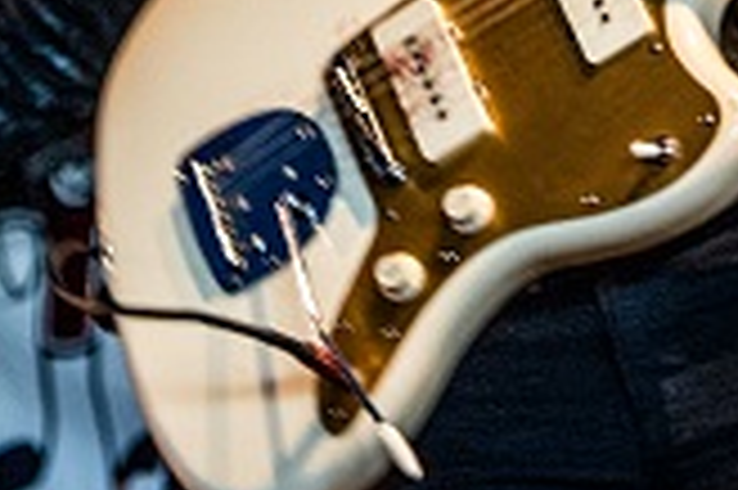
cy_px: -420
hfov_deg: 9.8
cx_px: 306
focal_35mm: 211
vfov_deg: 6.3
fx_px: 4321
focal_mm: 48
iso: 800
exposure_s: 1/125
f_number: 2.8
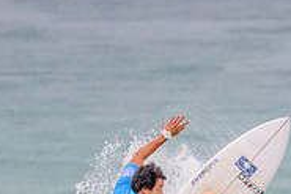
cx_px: 193
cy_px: 259
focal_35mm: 2514
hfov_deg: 0.8
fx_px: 20303
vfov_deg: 0.5
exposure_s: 1/2000
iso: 5000
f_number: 11
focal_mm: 800
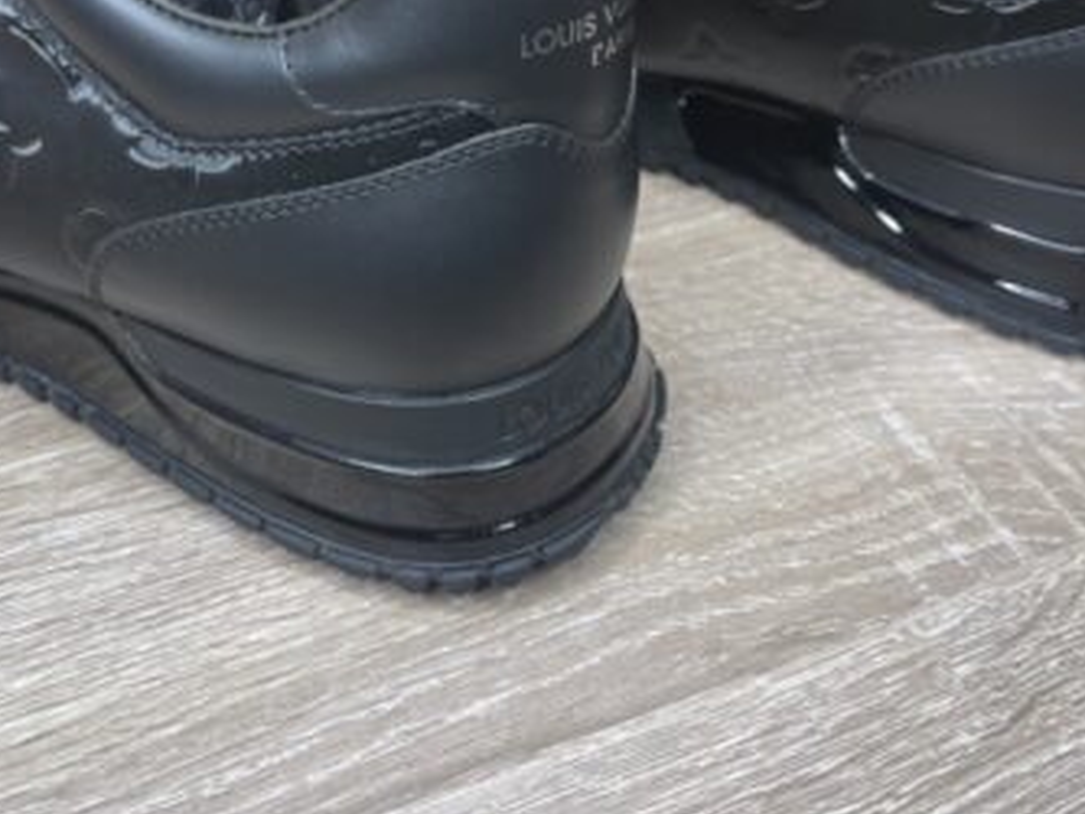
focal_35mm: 45
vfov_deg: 30.9
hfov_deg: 42.0
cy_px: 98
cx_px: 482
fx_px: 1411
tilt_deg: -33.9
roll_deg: -1.0
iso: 80
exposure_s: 1/120
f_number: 1.6
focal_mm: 5.1
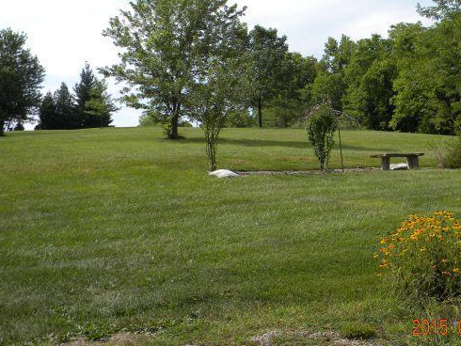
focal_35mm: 47
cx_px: 296
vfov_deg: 30.9
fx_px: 626
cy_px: 149
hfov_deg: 40.1
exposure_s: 1/758
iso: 80
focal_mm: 6.4
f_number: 3.7
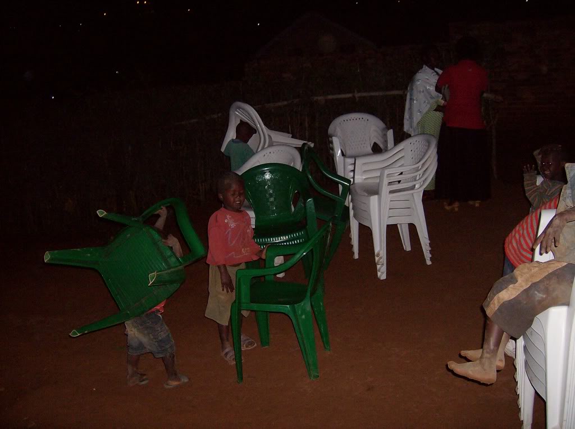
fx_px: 597
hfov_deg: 51.5
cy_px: 214
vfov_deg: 39.5
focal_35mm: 36
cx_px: 288
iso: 200
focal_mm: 6
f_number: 2.8
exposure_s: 1/60
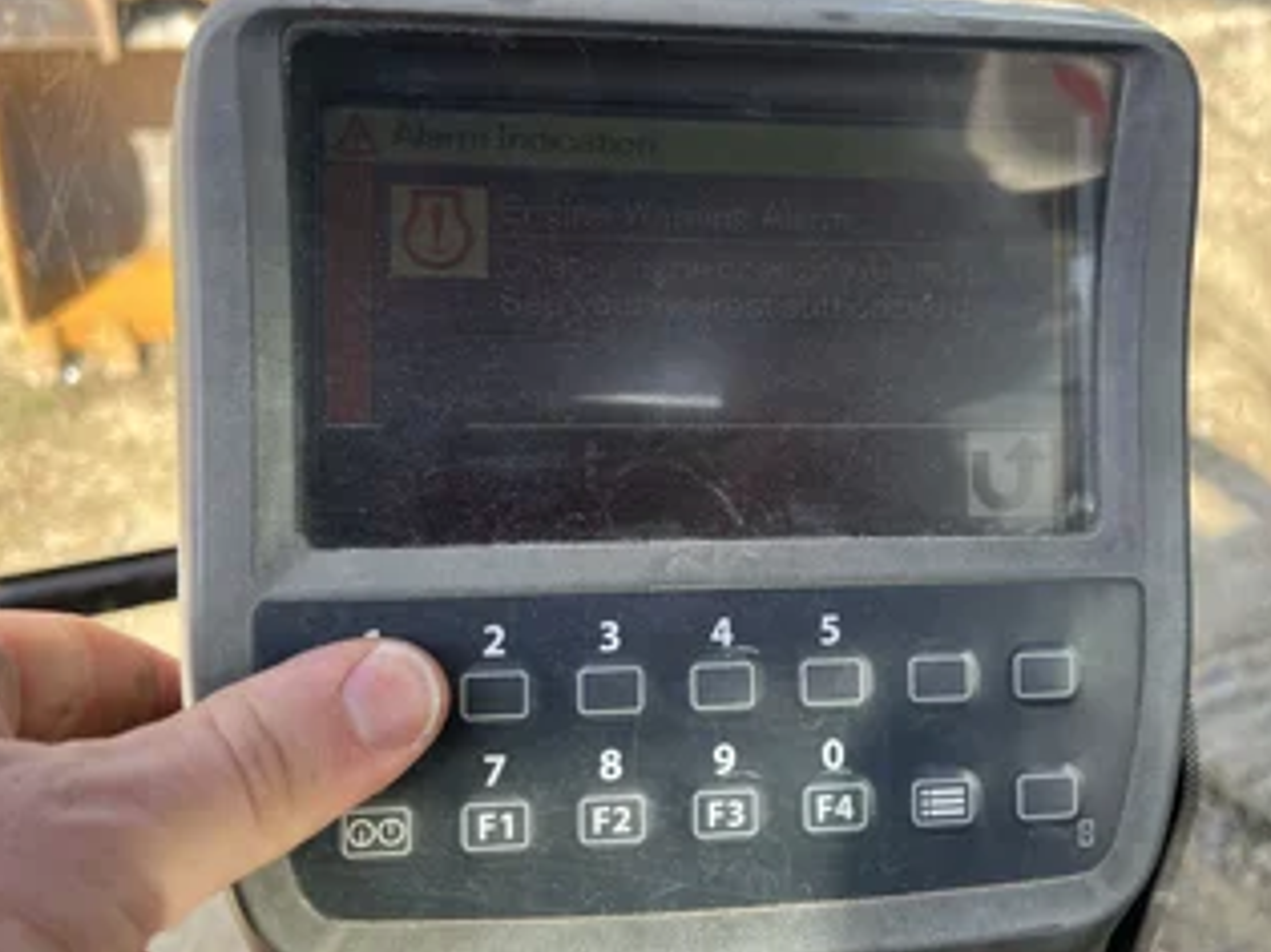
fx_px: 1211
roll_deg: -5.5
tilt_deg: -23.5
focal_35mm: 33
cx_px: 698
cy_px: 432
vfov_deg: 42.9
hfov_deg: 55.3
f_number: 1.6
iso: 50
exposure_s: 1/367
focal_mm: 5.1
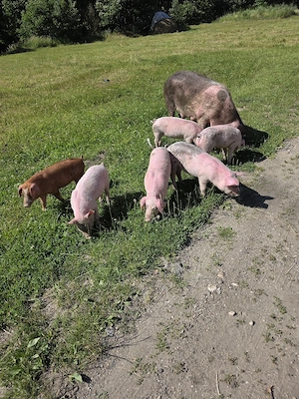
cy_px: 200
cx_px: 150
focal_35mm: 23
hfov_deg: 58.9
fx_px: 265
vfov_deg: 73.9
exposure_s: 1/10000
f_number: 1.7
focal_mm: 6.3
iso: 80
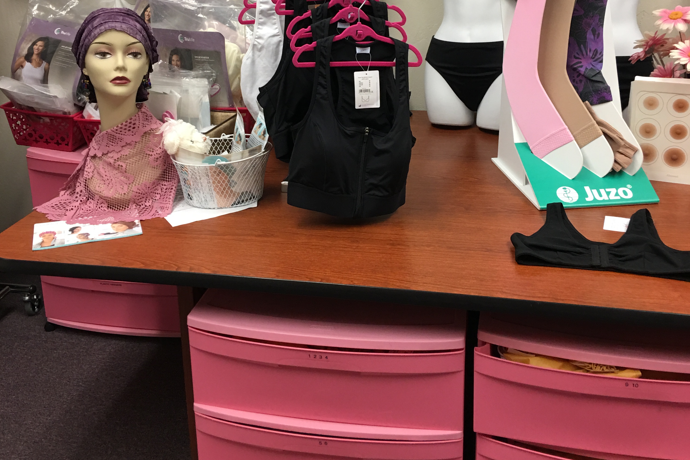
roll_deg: +0.7
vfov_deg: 32.1
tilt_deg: -15.4
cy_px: 122
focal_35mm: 41
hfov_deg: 47.4
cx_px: 347
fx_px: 786
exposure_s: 1/15
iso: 40
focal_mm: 4.15
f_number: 2.2
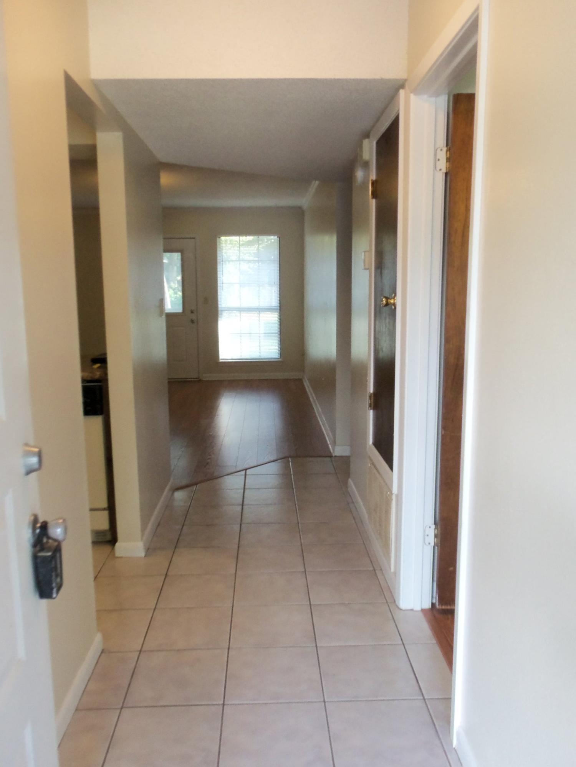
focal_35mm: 28
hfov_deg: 49.7
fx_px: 621
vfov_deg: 63.4
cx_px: 288
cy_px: 384
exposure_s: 1/60
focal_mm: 5.1
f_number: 3.3
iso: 200
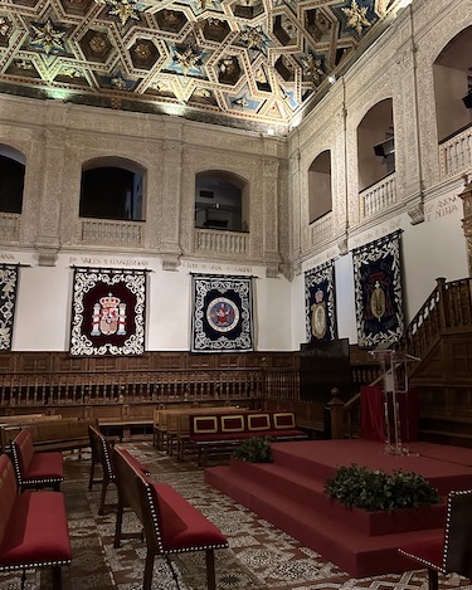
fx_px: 559
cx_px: 271
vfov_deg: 55.5
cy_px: 254
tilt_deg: +12.5
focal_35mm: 32
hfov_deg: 45.6
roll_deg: -1.2
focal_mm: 6.86
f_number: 1.78
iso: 1000
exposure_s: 1/33
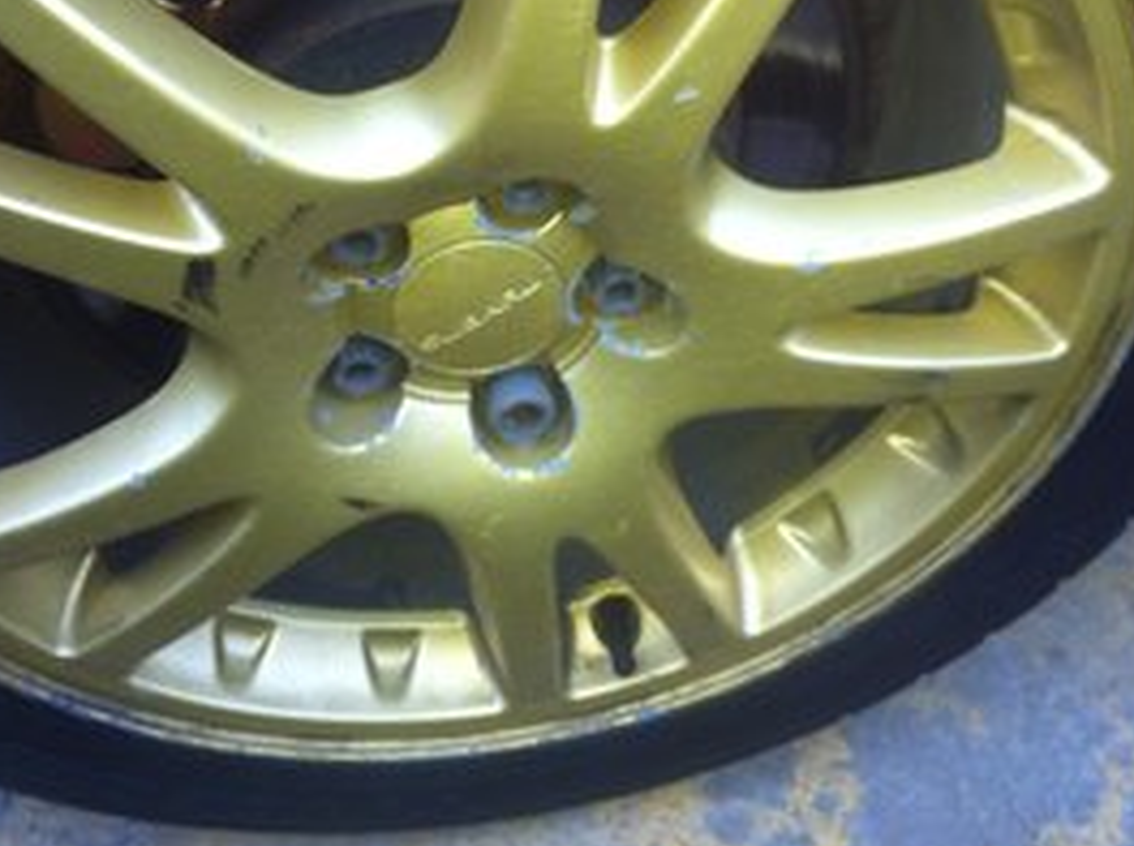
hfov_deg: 36.2
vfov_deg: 27.2
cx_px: 537
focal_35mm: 53
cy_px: 251
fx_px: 1733
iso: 125
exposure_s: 1/15
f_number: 2.8
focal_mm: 3.85
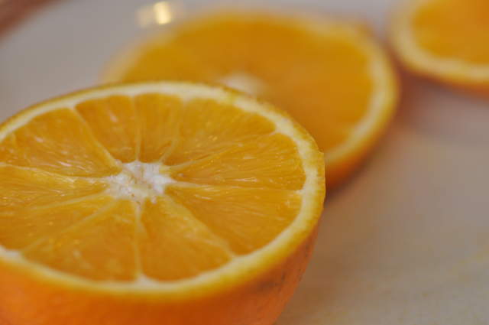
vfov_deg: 8.7
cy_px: 162
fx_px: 2137
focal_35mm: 158
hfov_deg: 13.1
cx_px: 244
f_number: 5.6
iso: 640
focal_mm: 105
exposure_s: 1/60
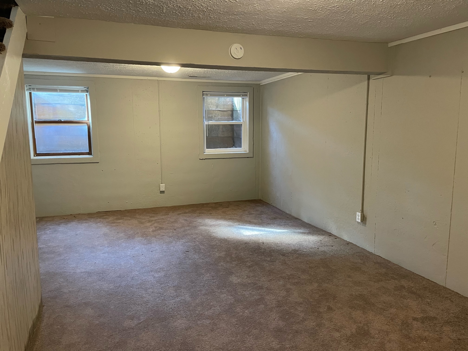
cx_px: 234
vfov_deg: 53.1
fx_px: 352
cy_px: 176
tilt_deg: -7.7
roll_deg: +0.5
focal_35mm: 26
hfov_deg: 67.3
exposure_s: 1/60
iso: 320
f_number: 1.6
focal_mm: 4.2
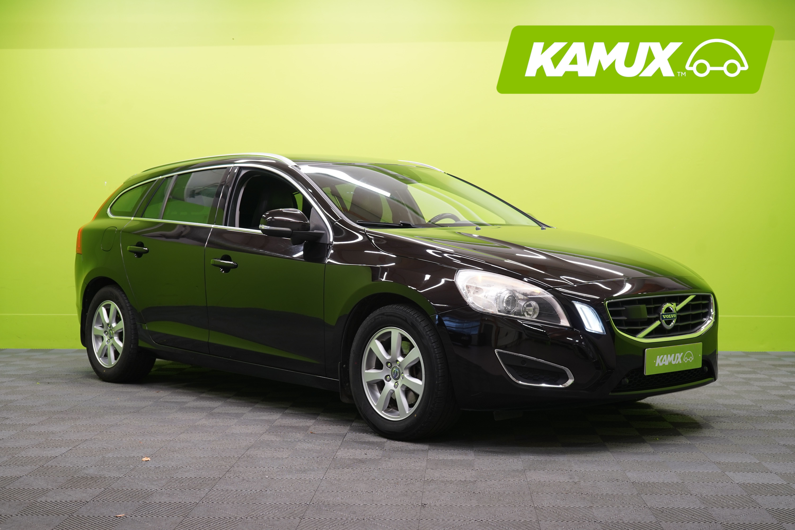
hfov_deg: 41.1
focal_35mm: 48
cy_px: 265
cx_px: 398
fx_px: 1060
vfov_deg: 28.1
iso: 400
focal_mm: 48
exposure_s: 1/25
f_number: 5
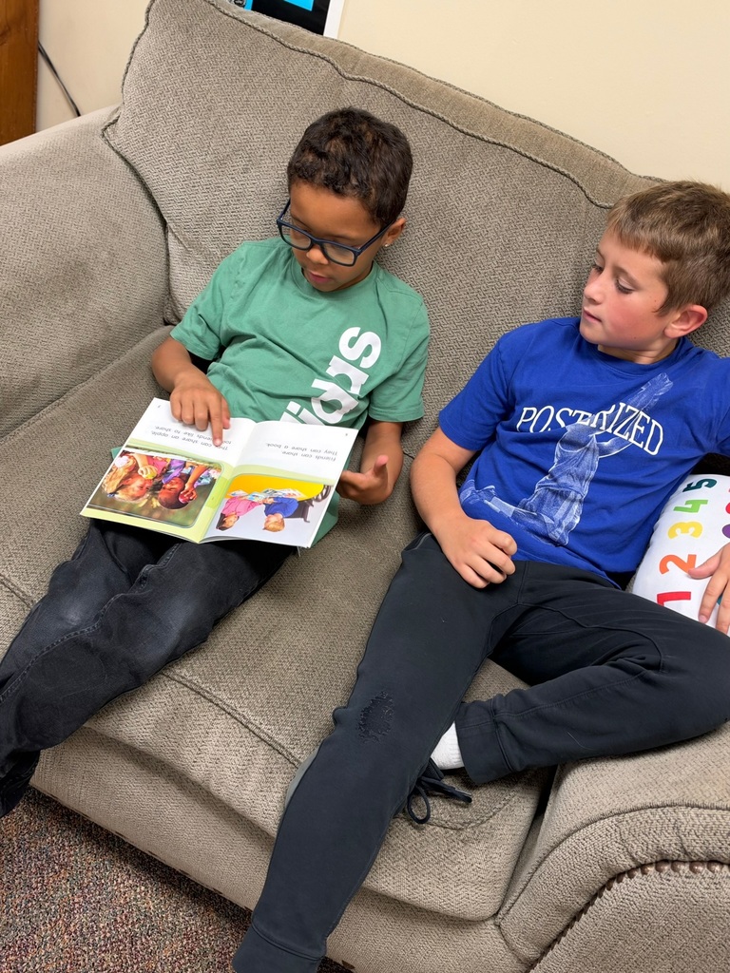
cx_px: 365
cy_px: 486
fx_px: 900
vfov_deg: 56.8
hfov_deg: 44.2
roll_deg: -17.6
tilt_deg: -39.6
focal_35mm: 32
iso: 250
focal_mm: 6.93
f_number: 1.8
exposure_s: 1/60
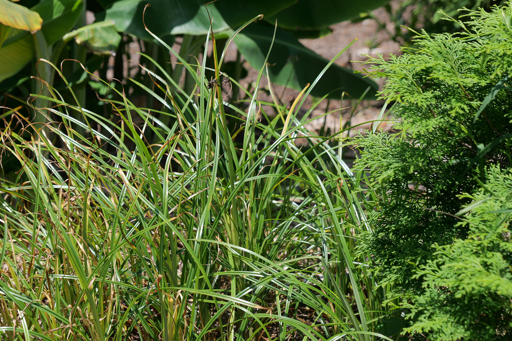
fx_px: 1337
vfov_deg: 14.5
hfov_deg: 21.7
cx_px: 216
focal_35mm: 94
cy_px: 226
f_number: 5.6
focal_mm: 70
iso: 100
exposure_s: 1/320
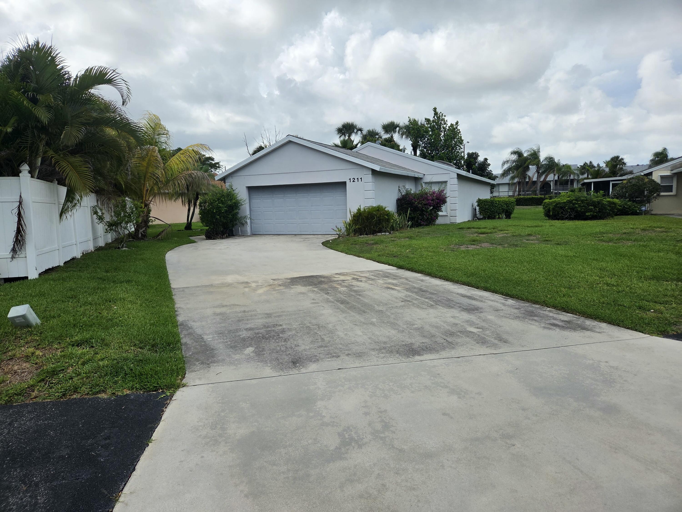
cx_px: 341
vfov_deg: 58.9
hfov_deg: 73.9
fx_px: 453
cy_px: 256
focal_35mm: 23
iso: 80
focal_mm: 5.4
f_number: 1.8
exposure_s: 1/6217
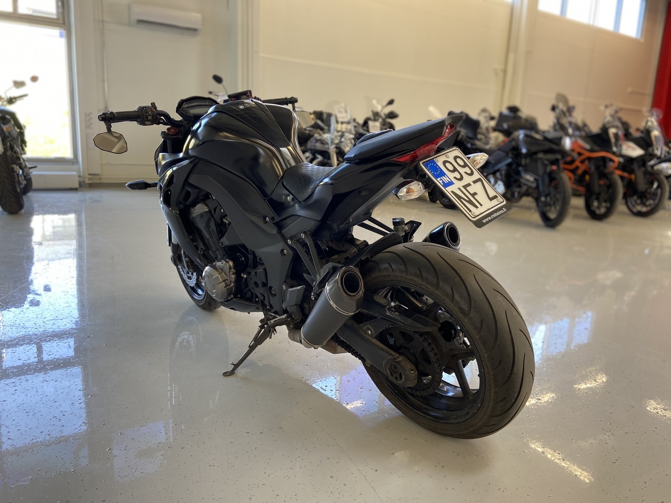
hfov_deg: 67.3
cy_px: 252
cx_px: 336
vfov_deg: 53.1
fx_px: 504
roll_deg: -2.4
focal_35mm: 26
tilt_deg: -10.8
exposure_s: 1/100
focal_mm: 4.25
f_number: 1.8
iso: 80
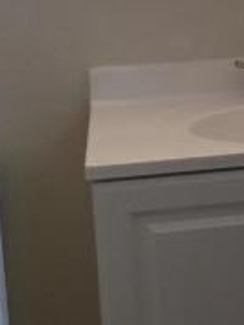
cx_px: 445
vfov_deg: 15.8
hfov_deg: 11.1
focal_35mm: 124
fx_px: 1165
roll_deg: +1.3
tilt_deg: -10.5
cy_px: 85
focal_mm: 4.15
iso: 32
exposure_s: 1/30
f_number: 2.2
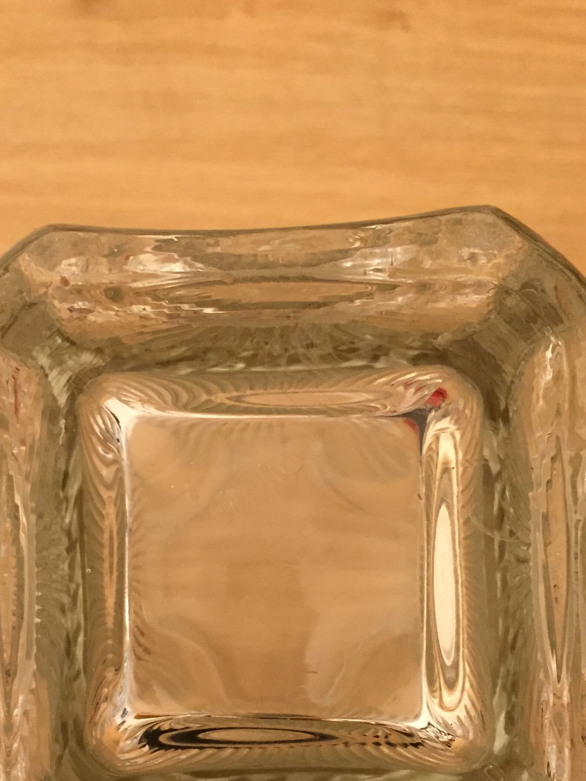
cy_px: 604
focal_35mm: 45
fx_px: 1015
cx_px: 291
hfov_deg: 32.2
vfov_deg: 40.6
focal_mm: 4.15
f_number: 2.2
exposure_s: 1/20
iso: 250
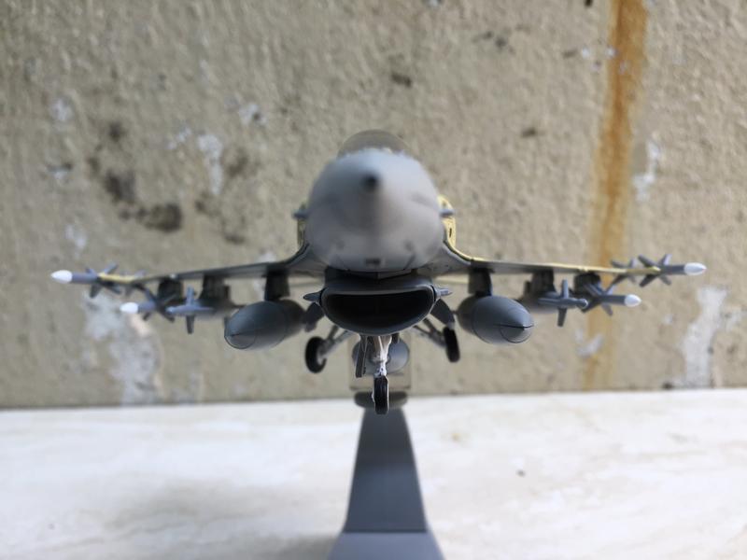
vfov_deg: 48.2
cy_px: 280
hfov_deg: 61.7
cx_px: 374
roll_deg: -0.6
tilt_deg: -13.5
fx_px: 626
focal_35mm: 29
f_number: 2.2
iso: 40
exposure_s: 1/100
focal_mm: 4.15
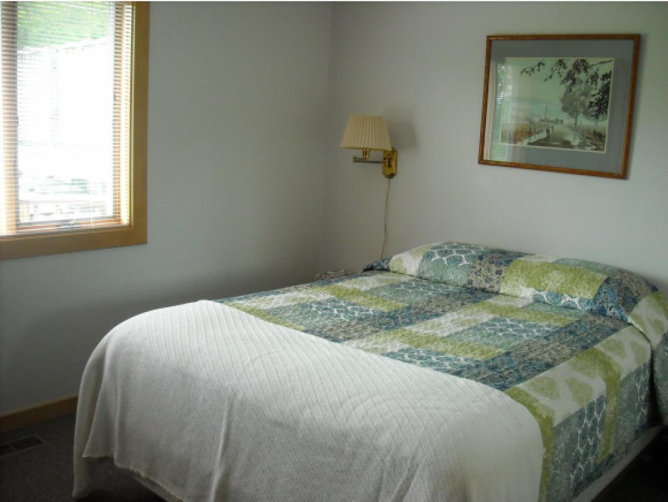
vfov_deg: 40.7
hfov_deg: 52.6
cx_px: 334
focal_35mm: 35
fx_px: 676
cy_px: 251
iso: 400
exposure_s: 1/67
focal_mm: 5.7
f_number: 2.8
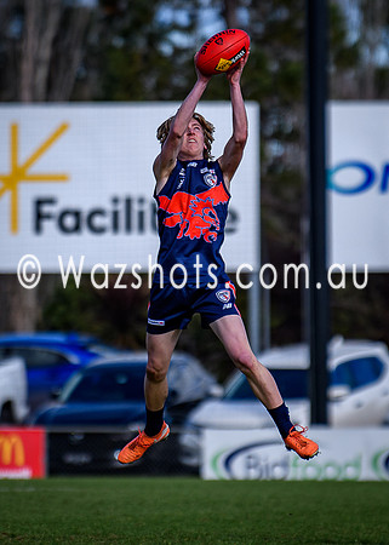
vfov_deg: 2.7
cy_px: 198
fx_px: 11665
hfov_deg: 1.9
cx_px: 197
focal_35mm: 754
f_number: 2.8
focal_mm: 200
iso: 125
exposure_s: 1/2500
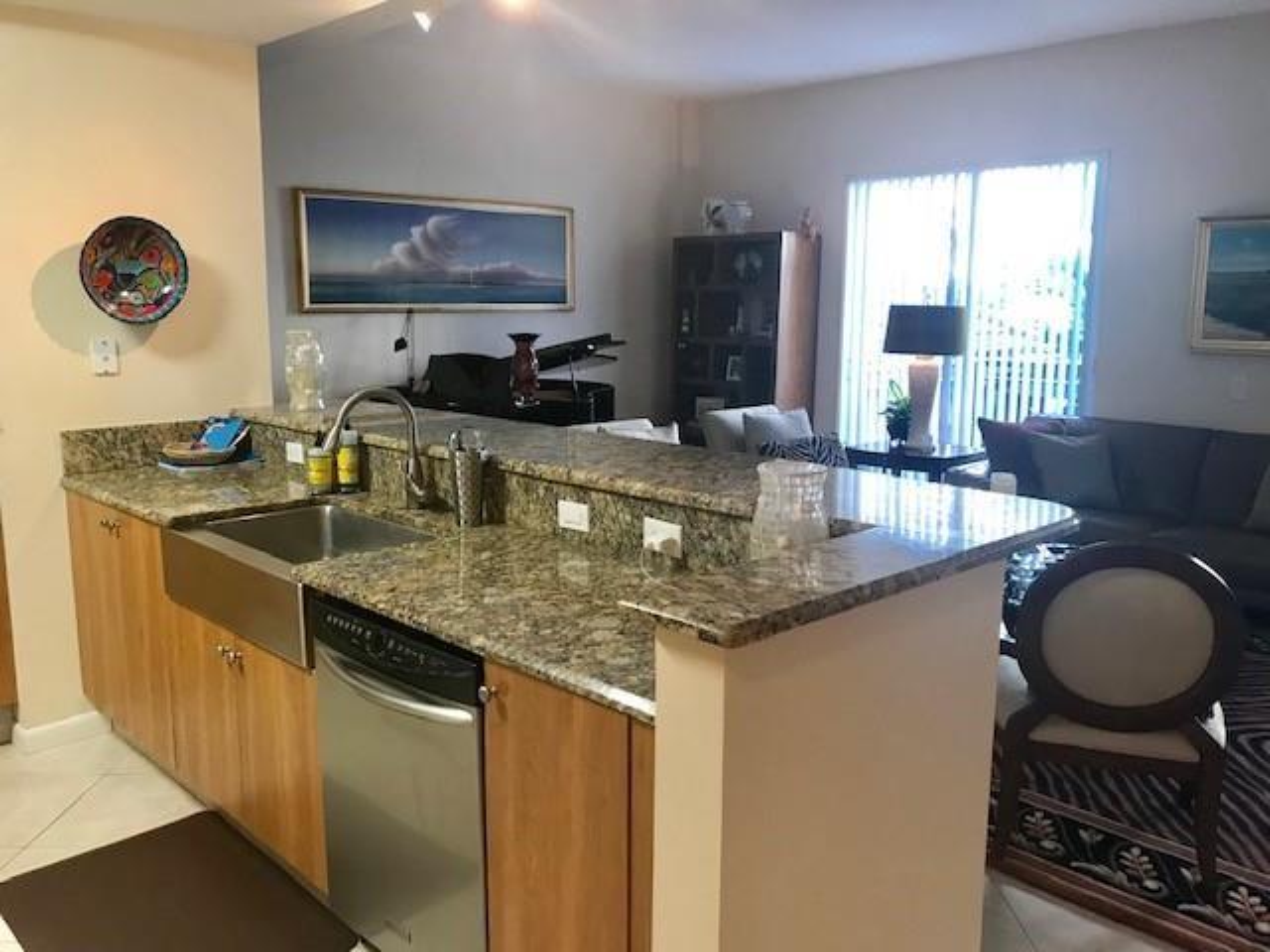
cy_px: 476
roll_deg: -0.4
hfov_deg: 63.4
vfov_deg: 49.7
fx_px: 1027
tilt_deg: -8.5
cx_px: 635
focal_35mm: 28
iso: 40
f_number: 1.8
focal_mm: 3.99
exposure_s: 1/20
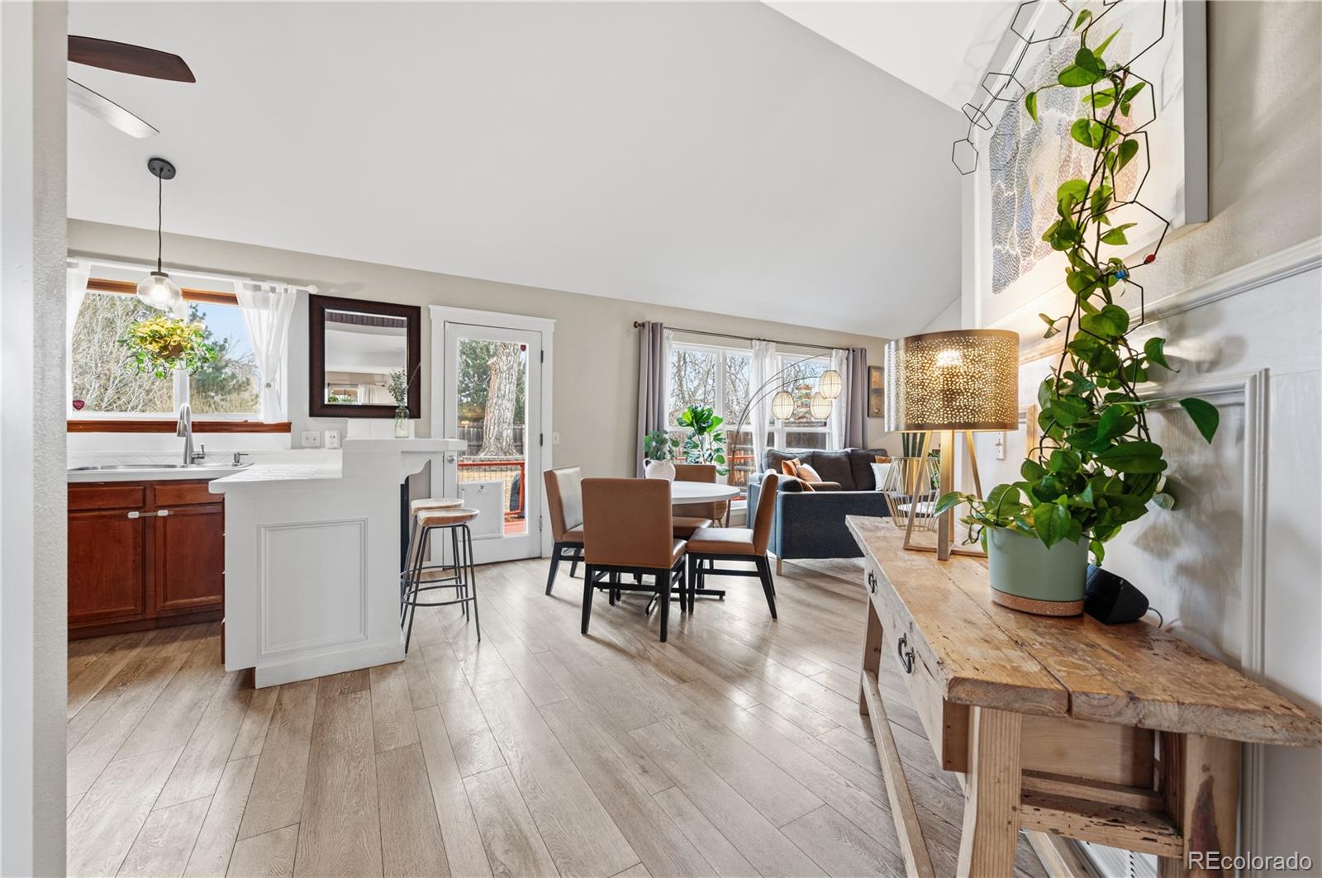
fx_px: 514
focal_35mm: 14
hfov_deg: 104.3
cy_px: 439
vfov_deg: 81.1
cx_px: 661
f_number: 8
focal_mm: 14
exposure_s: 1/3
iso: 800
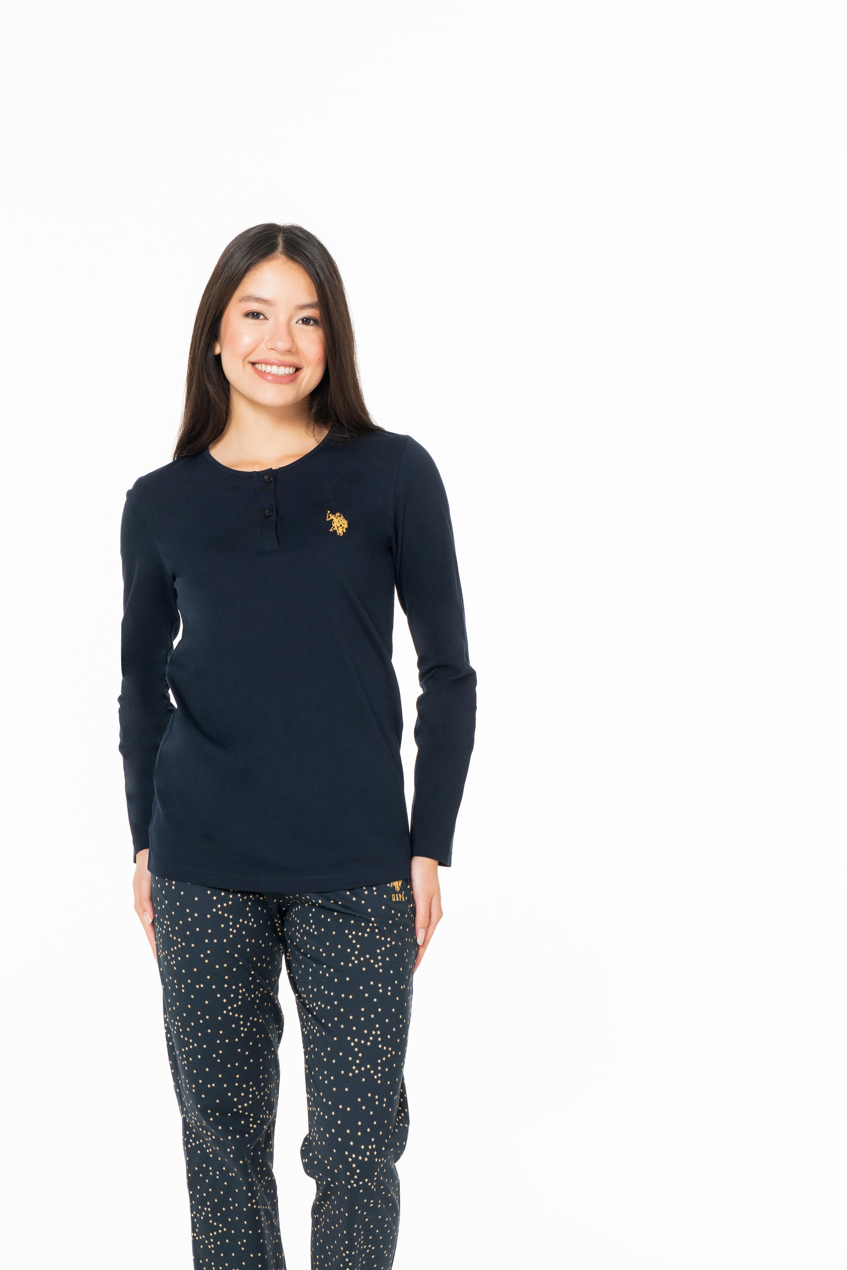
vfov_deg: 34.3
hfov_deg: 23.3
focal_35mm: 58
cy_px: 787
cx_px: 287
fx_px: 2047
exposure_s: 1/160
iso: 200
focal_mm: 41
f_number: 8
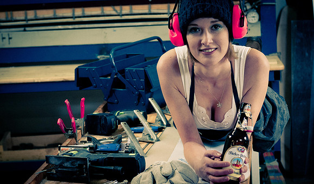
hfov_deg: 20.9
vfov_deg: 12.3
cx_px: 165
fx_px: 851
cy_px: 82
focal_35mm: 101
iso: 320
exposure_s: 1/60
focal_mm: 62
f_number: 5
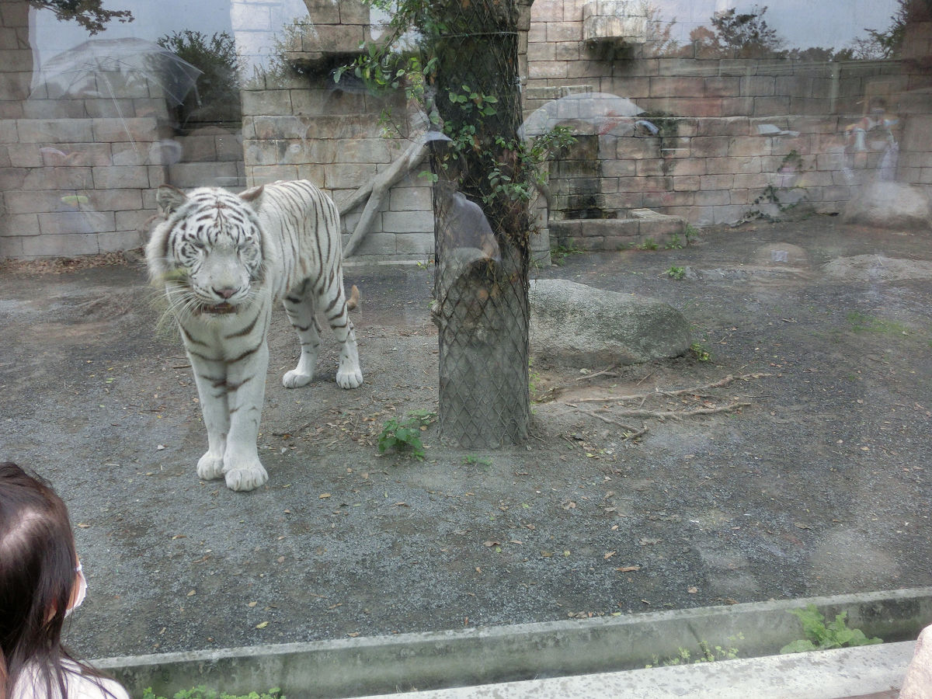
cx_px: 466
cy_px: 350
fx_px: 754
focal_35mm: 28
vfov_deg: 49.7
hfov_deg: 63.4
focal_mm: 5
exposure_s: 1/125
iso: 160
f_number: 3
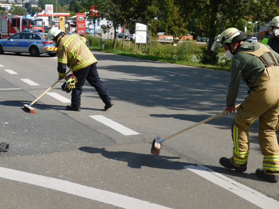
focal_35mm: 51
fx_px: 411
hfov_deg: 37.5
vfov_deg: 28.6
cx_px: 140
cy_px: 104
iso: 125
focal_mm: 9
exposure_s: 1/1000
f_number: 3.8
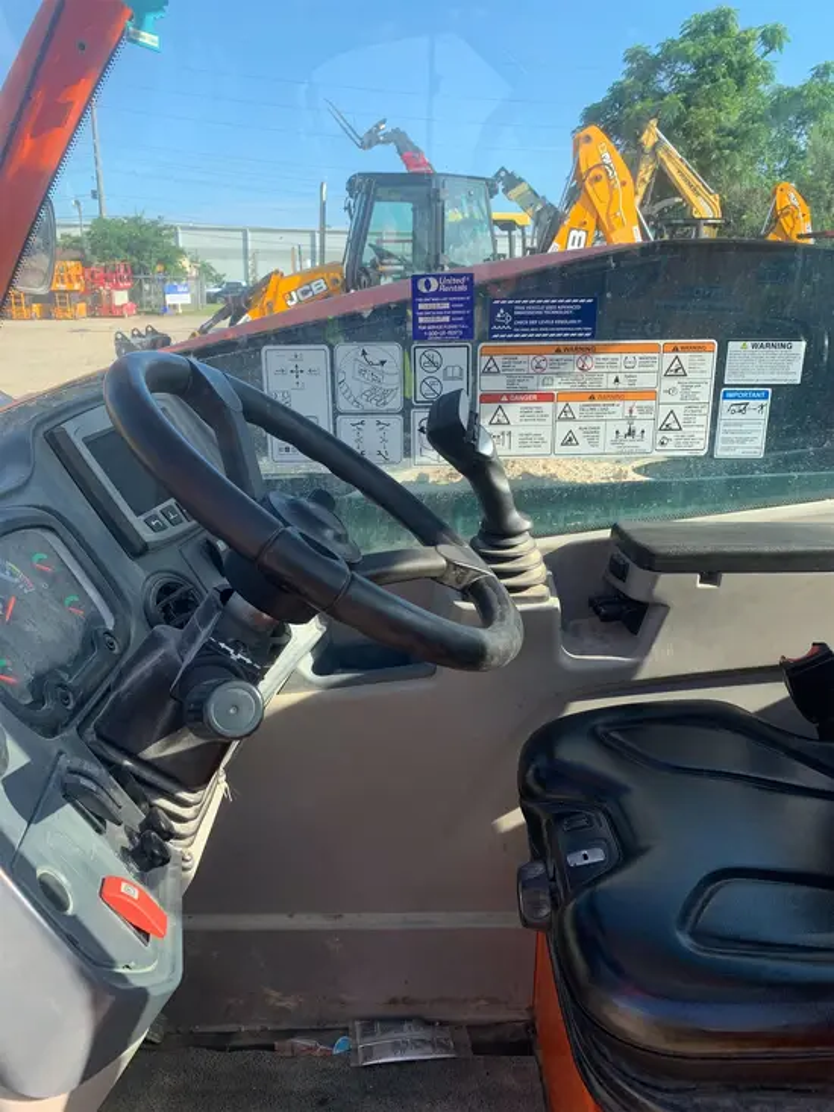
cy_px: 556
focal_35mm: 26
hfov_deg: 53.1
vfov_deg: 67.3
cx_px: 417
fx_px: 835
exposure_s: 1/529
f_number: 1.8
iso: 25
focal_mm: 4.25
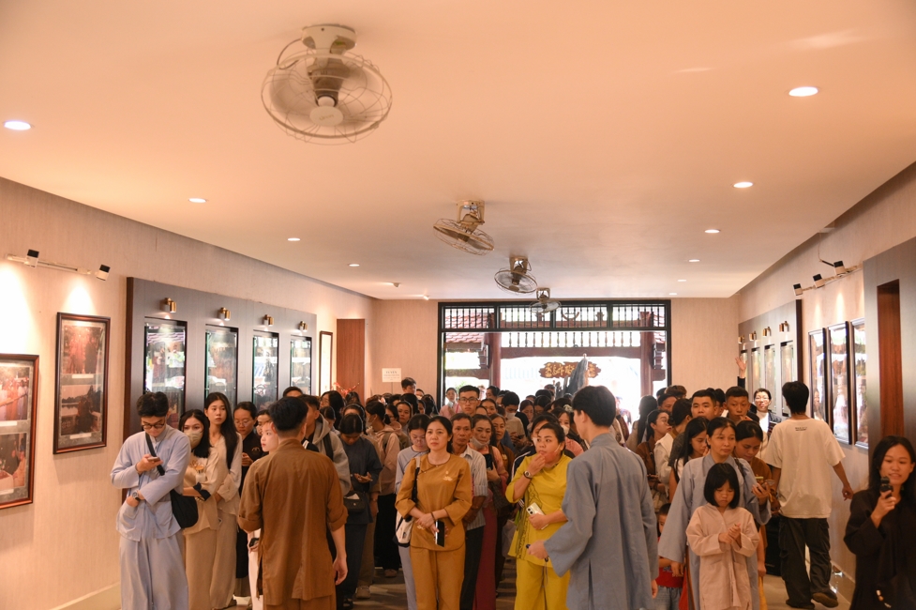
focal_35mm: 38
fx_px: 966
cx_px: 458
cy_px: 305
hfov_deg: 50.7
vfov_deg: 35.0
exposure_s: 1/100
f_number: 4
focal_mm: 38
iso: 4000
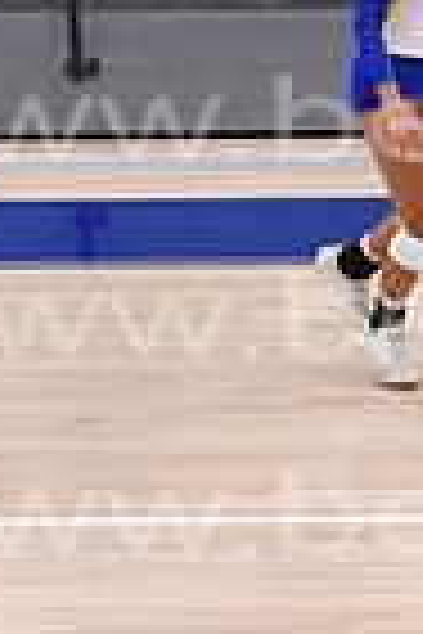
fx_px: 7596
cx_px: 878
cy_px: 425
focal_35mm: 431
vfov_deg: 4.8
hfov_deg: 3.2
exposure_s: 1/1000
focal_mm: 70
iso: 6400
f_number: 3.2
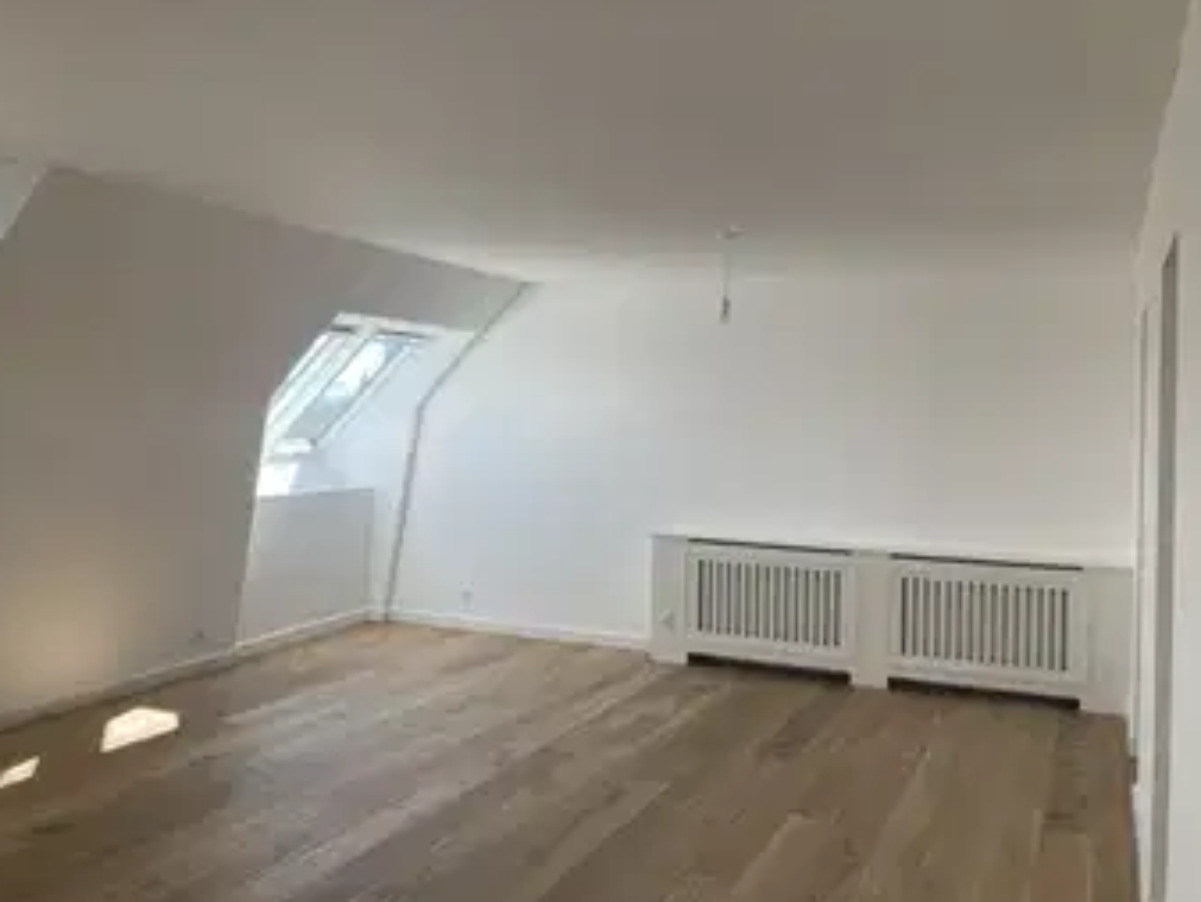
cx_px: 583
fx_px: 1076
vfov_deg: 45.4
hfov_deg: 58.3
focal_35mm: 31
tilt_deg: +1.0
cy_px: 424
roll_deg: -1.4
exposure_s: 1/168
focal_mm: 3.99
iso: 20
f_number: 1.8
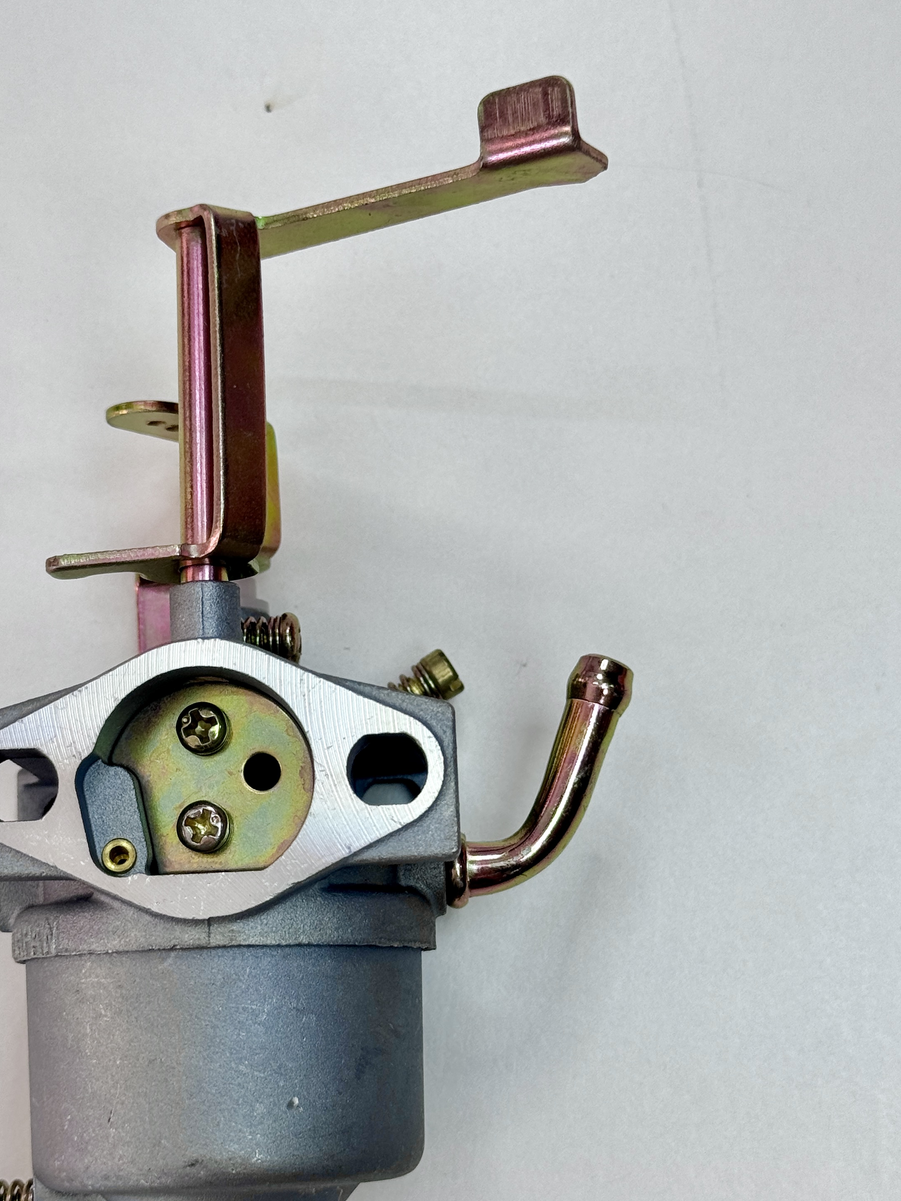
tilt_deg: -80.8
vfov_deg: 29.0
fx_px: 2326
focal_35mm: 67
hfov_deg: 21.9
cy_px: 649
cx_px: 373
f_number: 1.78
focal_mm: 6.76
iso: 50
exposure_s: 1/157
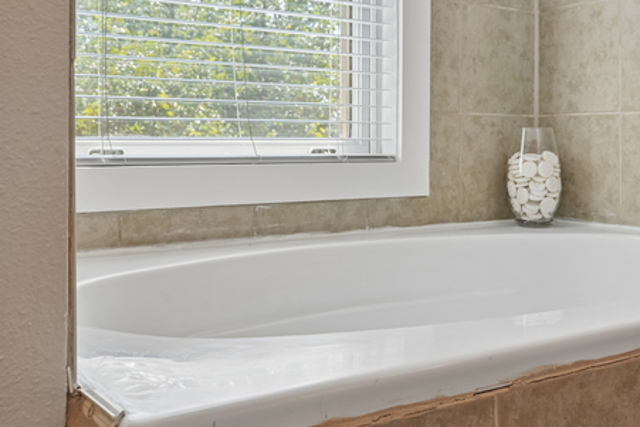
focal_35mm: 44
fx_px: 782
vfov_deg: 30.3
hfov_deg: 43.9
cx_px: 420
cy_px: 141
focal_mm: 31
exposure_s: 1/40
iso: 200
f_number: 8
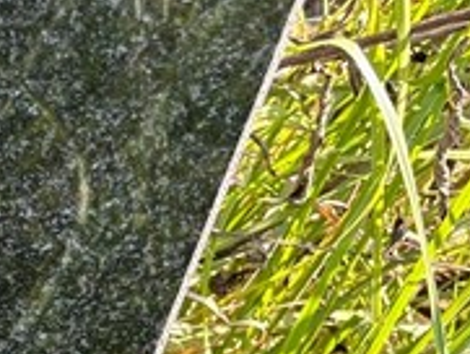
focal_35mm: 115
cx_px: -527
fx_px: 1562
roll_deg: -0.6
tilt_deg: -43.0
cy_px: 463
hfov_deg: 13.9
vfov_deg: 12.5
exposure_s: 1/149
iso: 40
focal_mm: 5.96
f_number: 1.6
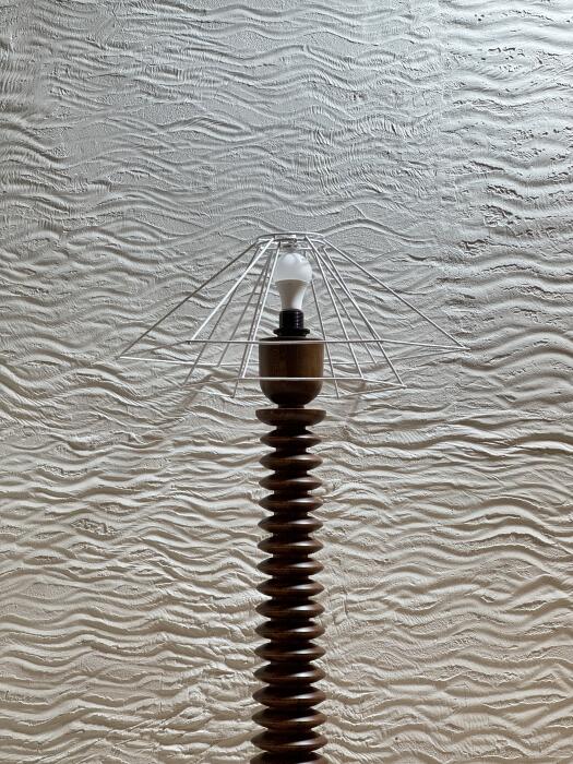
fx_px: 1699
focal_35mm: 77
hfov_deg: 19.1
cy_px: 382
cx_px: 286
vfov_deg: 25.3
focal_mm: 9
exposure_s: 1/50
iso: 160
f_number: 2.8
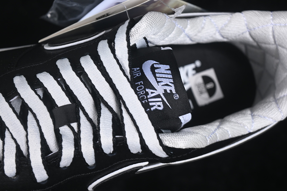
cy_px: 96
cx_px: 144
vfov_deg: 18.2
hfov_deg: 27.0
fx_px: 598
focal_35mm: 75
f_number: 6.3
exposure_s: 1/60
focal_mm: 50
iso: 160
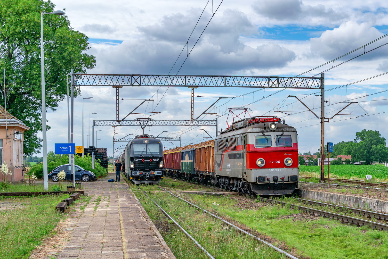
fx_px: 711
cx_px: 194
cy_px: 130
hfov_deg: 30.5
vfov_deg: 20.6
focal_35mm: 66
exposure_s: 1/320
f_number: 8
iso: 100
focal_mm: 44
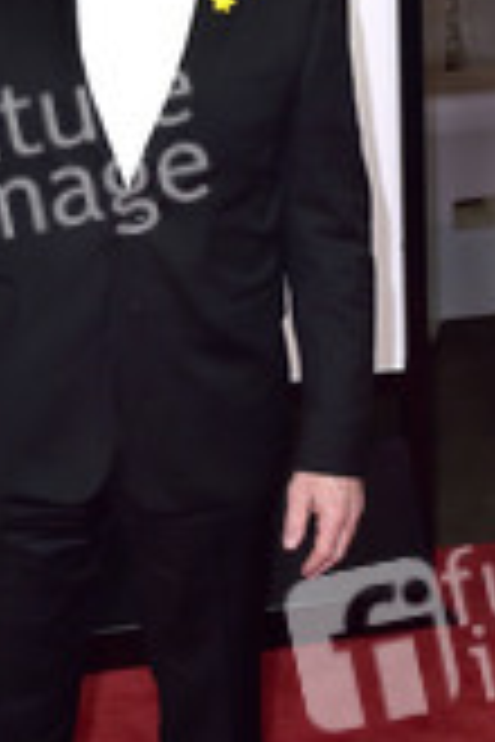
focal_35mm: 75
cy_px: 400
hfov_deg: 18.0
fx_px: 1547
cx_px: 110
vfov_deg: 27.0
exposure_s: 1/320
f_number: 6.3
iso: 500
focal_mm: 31
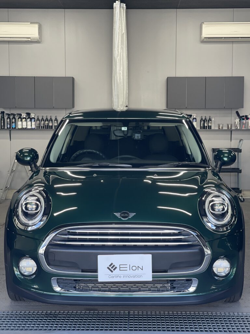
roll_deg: -0.3
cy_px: 167
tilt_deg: -3.4
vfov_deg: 30.3
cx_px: 125
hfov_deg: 22.9
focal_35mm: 64
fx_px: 616
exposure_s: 1/121
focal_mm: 7.5
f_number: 2.2
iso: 125
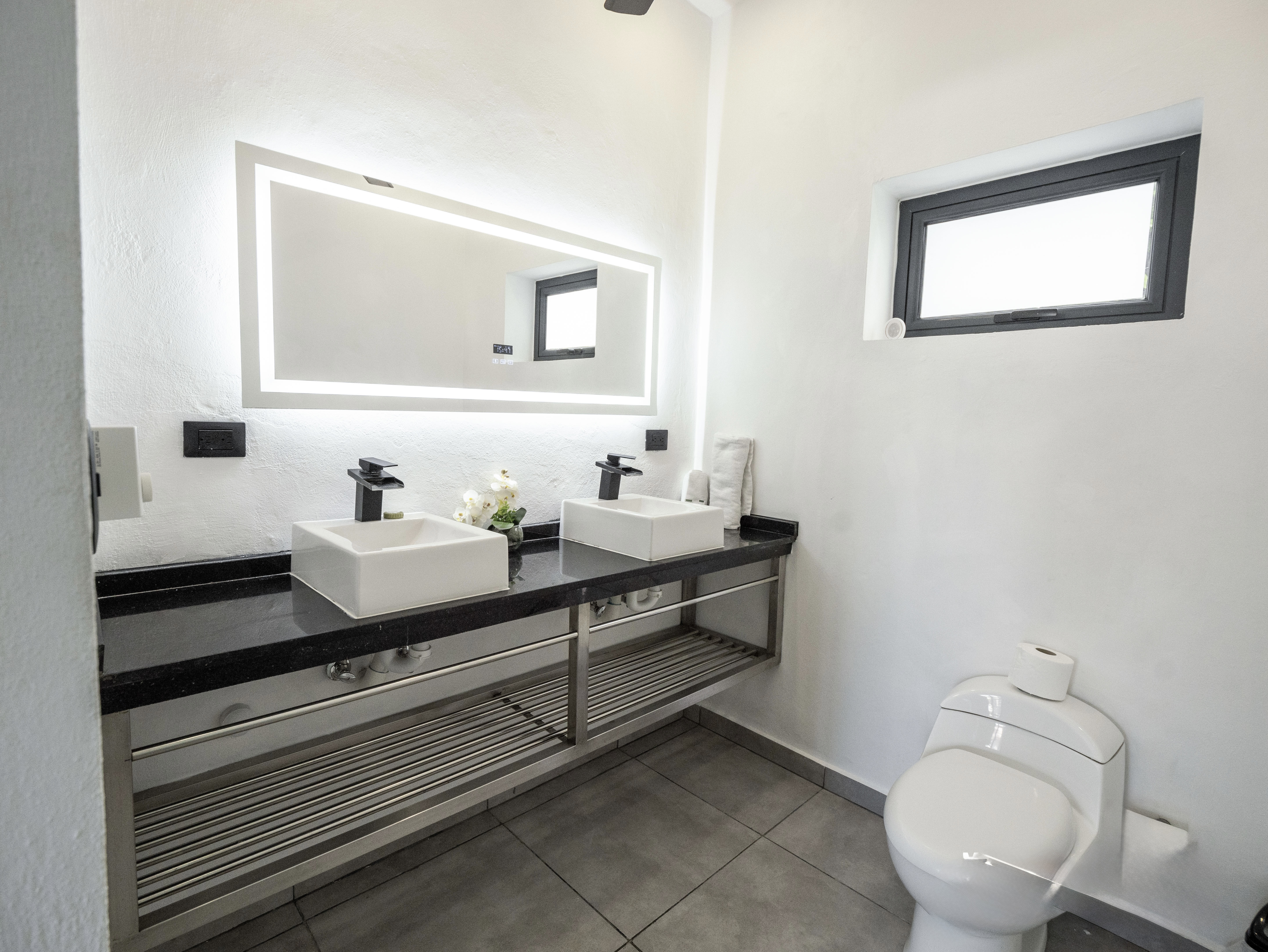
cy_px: 476
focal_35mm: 17
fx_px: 623
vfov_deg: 74.8
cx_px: 634
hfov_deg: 91.0
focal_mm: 8
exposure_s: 1/160
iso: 640
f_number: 4
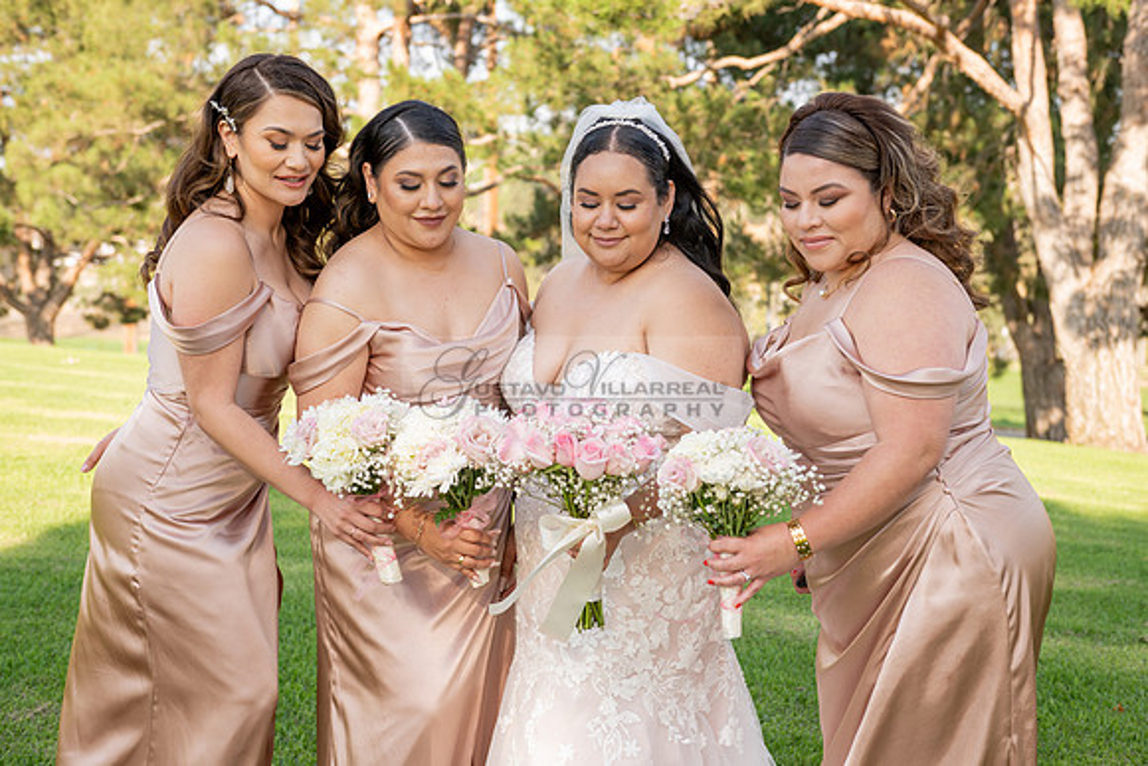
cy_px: 383
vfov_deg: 28.1
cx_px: 574
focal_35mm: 48
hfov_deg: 41.1
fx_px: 1531
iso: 80
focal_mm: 48
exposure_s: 1/160
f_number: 4
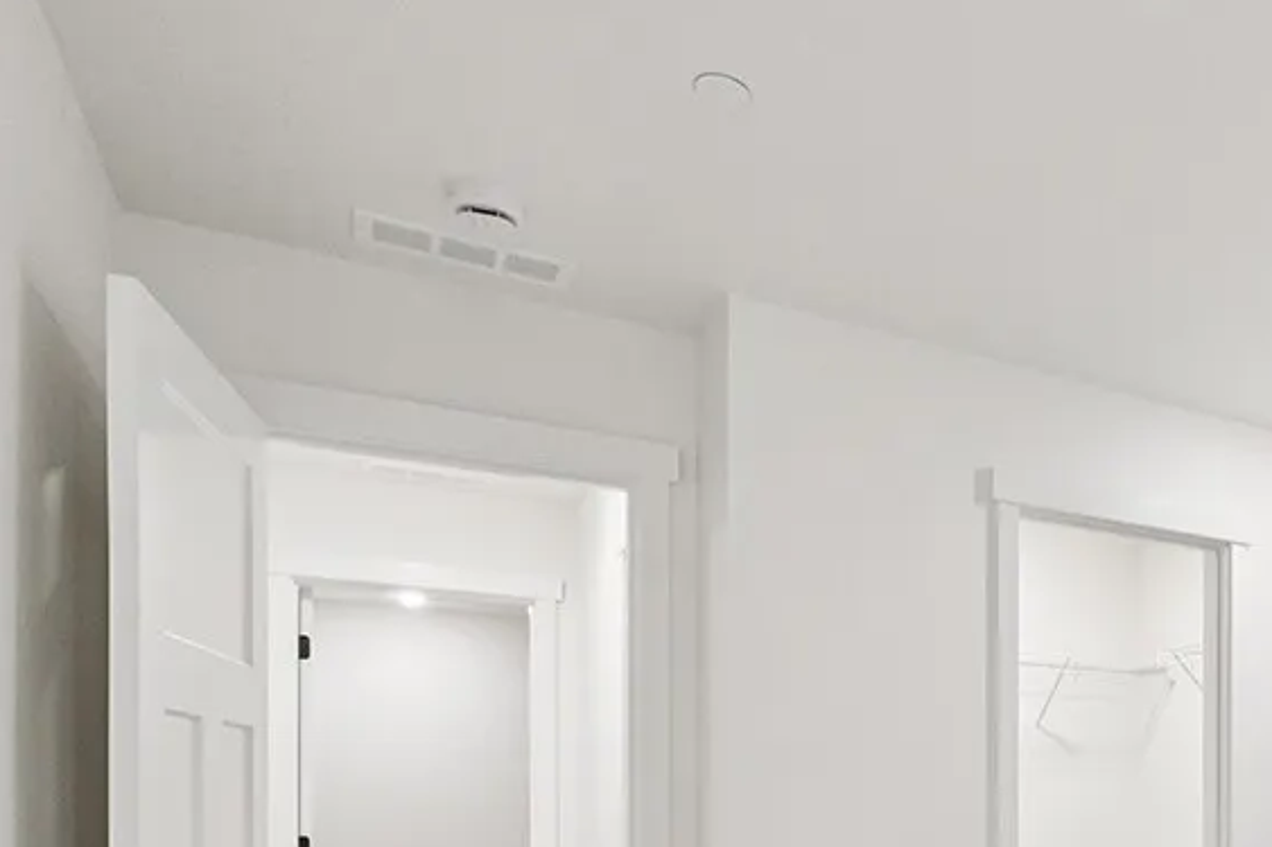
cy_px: 813
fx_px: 1130
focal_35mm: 32
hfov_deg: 51.1
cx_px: 1170
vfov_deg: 37.5
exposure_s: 1/30
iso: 1600
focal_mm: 10
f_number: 9
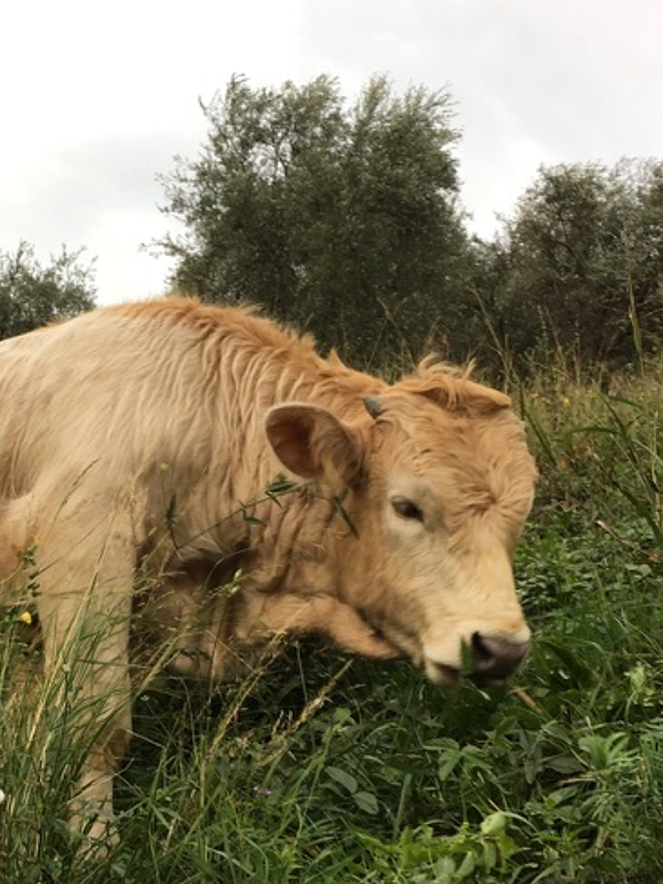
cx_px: 116
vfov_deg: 31.3
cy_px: 624
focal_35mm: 61
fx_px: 1558
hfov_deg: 23.6
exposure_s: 1/100
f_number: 2.2
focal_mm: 4.15
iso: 32
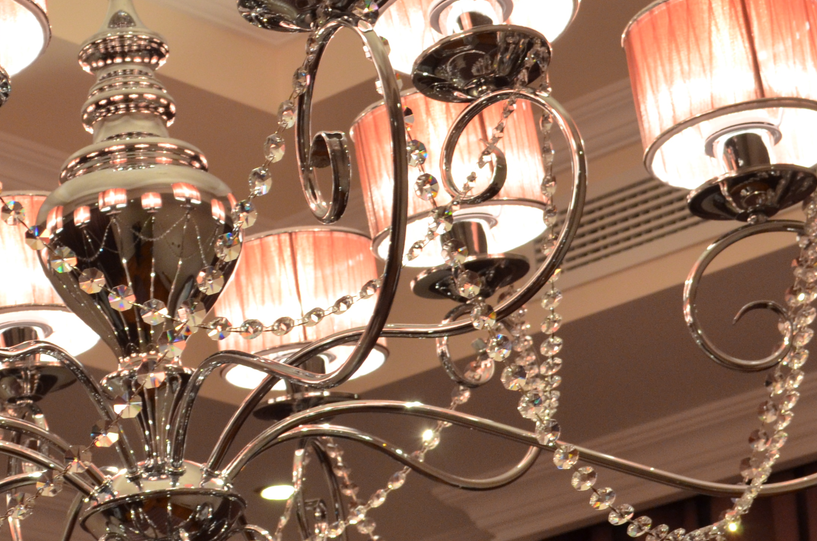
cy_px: 297
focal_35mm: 128
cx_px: 96
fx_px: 2899
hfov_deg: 15.9
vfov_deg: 10.7
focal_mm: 38
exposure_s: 1/20
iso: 1000
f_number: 9
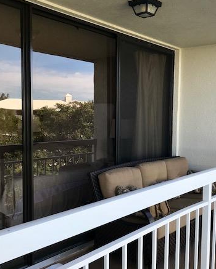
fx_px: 319
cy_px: 146
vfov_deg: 45.7
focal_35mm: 40
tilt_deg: -5.4
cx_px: 122
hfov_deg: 37.3
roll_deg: -1.1
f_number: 1.8
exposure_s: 1/397
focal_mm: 3.99
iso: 20
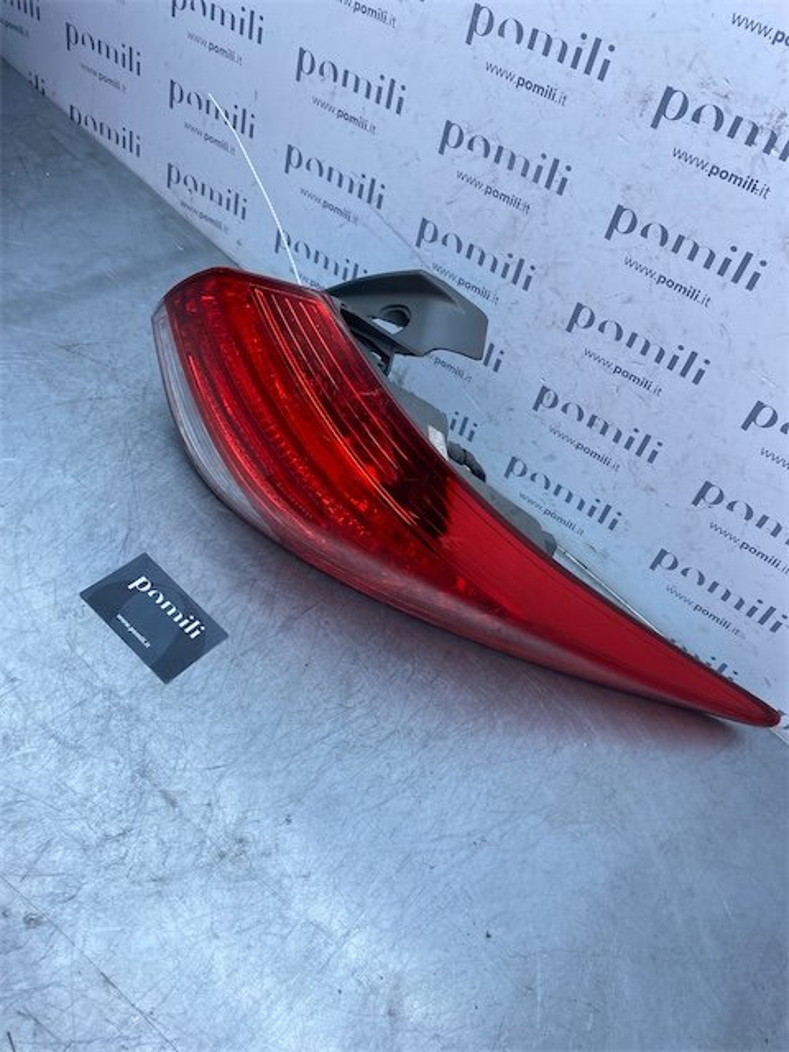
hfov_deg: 53.1
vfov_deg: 67.3
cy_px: 526
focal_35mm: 26
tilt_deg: -47.4
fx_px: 790
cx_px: 394
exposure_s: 1/998
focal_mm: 4.25
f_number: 1.8
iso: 32
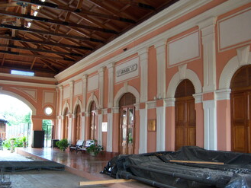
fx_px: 290
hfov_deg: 46.8
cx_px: 119
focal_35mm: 40
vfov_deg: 36.0
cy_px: 99
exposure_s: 1/40
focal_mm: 7.5
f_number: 2.8
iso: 160
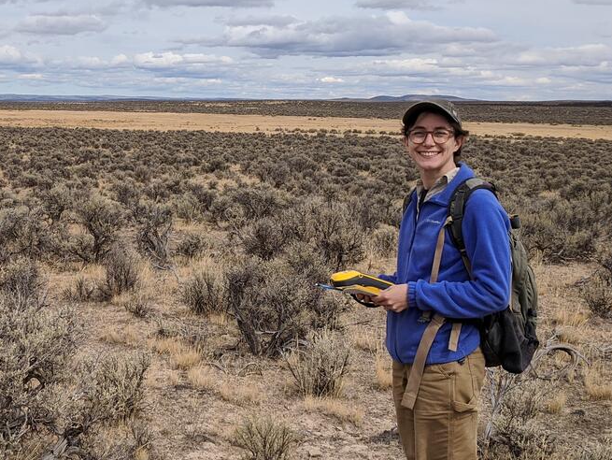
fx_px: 938
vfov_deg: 27.5
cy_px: 210
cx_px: 129
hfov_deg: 35.1
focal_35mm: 53
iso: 43
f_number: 2
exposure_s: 1/1825
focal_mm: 4.67
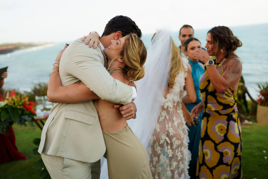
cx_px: 134
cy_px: 90
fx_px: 261
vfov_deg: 37.9
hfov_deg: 54.4
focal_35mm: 35
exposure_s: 1/2500
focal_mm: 35
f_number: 1.8
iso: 125
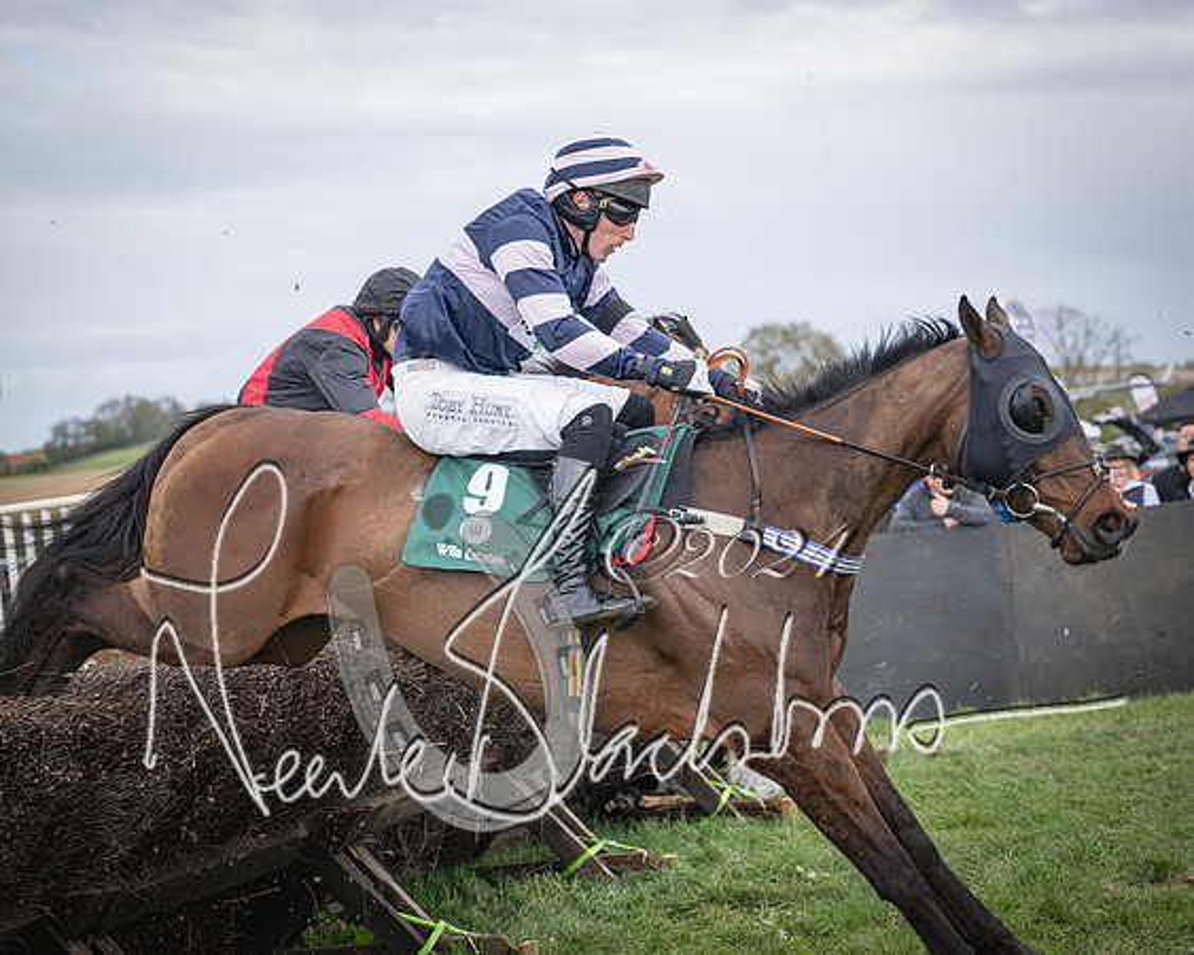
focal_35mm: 79
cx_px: 606
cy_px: 478
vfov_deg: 19.4
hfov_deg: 24.1
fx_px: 2794
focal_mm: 70
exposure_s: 1/2000
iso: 400
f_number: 2.8
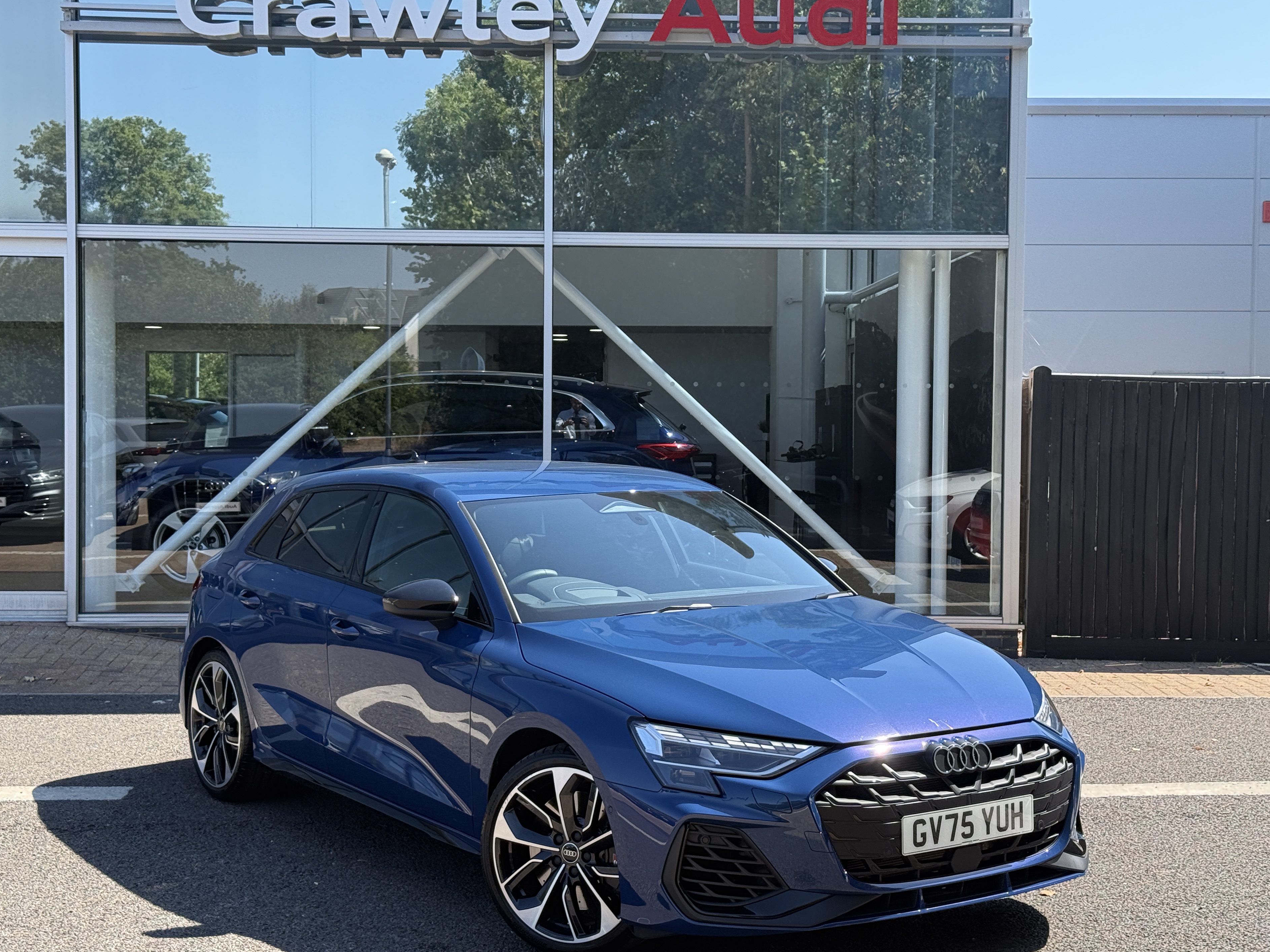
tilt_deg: -0.6
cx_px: 628
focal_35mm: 51
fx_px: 1871
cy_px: 465
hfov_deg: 37.5
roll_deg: +0.2
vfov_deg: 28.6
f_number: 1.78
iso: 100
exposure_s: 1/1608
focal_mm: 6.76
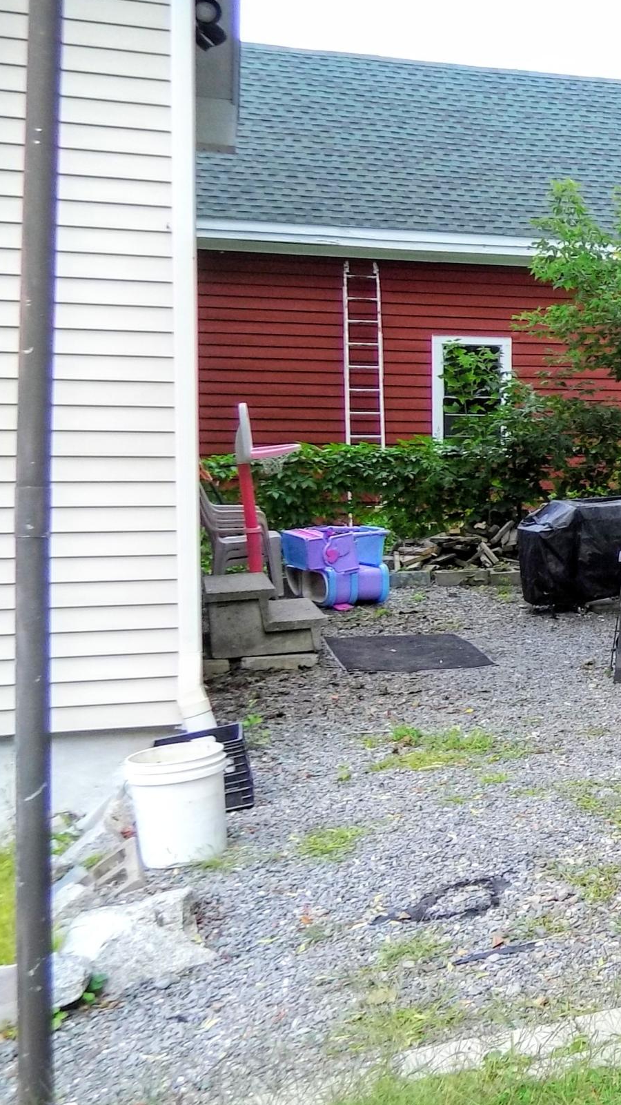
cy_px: 524
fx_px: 1494
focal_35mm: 51
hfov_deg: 19.3
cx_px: 1031
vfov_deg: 40.6
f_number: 3.5
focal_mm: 4.5
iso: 100
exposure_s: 1/200
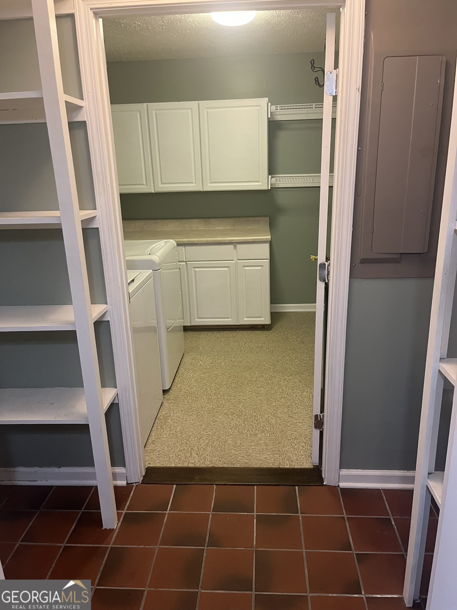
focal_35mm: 26
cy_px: 305
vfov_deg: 67.3
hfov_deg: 53.1
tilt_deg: -15.5
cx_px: 228
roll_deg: +1.8
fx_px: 458
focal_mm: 5.1
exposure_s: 1/60
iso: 250
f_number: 1.6
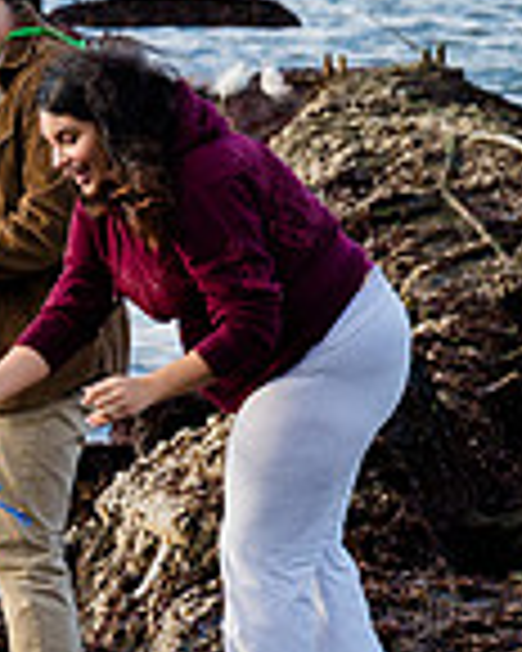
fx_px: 11954
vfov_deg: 3.1
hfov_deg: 2.5
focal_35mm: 619
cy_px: 303
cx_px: -377
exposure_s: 1/320
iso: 1000
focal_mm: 139
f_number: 9
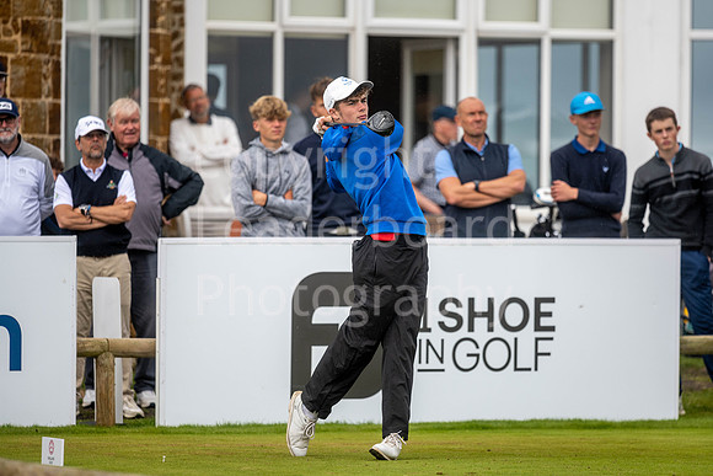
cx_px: 356
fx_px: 5943
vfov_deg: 4.6
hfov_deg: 6.9
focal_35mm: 300
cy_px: 238
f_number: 4
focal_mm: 300
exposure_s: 1/800
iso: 200
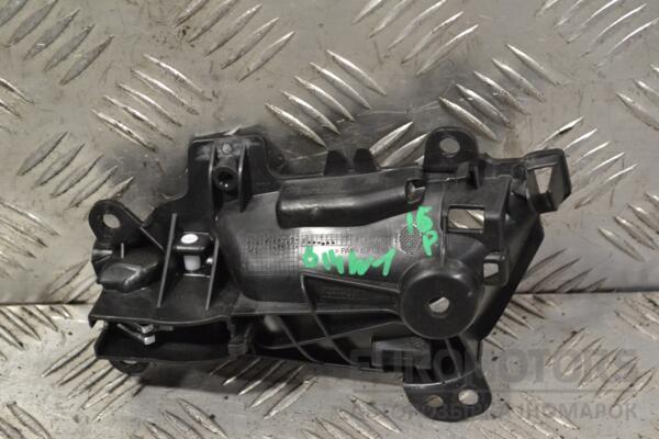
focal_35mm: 82
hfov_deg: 24.6
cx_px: 330
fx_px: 1510
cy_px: 220
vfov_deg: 16.6
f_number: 7.1
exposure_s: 1/200
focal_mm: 55
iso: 3200
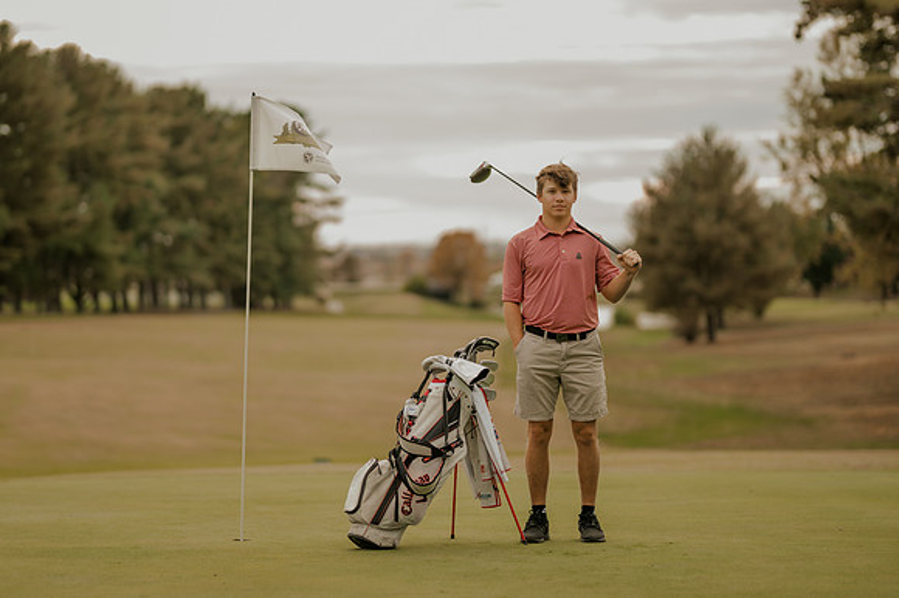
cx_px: 386
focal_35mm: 99
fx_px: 2479
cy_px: 297
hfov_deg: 20.5
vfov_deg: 13.8
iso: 64
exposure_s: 1/640
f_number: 1.4
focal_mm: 85
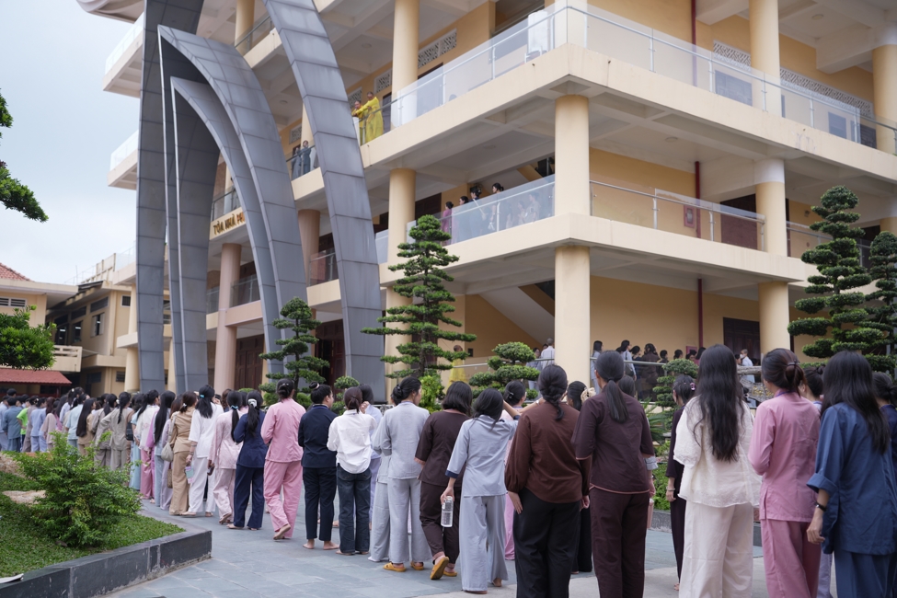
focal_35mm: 35
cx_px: 448
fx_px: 872
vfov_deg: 37.9
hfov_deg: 54.4
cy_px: 299
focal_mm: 35
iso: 160
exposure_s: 1/1000
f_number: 2.8
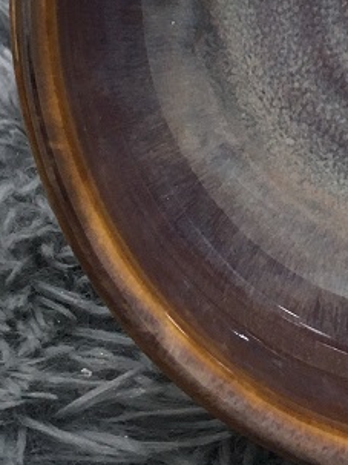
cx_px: 443
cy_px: -239
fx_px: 1543
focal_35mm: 115
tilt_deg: -11.7
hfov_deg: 12.5
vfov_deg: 15.7
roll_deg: -1.4
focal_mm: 4.15
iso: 125
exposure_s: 1/33
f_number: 2.2
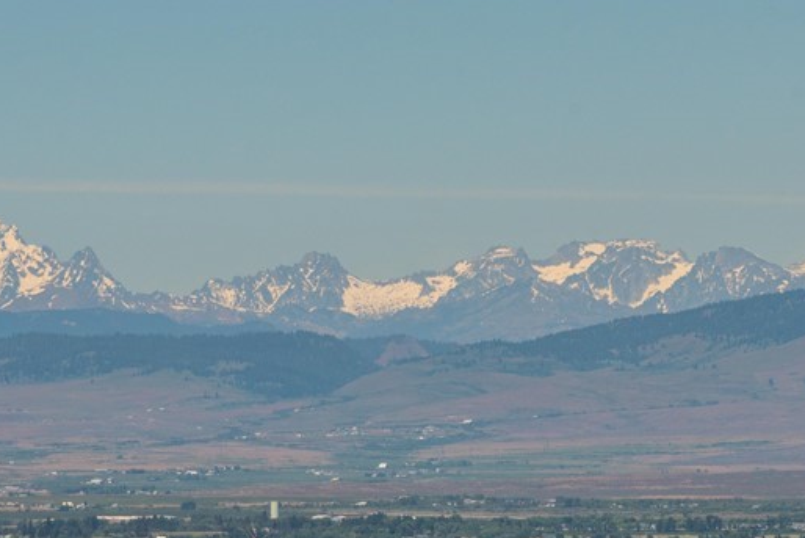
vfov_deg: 3.3
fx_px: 9438
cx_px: 491
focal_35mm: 422
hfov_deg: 4.9
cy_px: 292
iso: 400
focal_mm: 200
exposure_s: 1/2000
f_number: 10
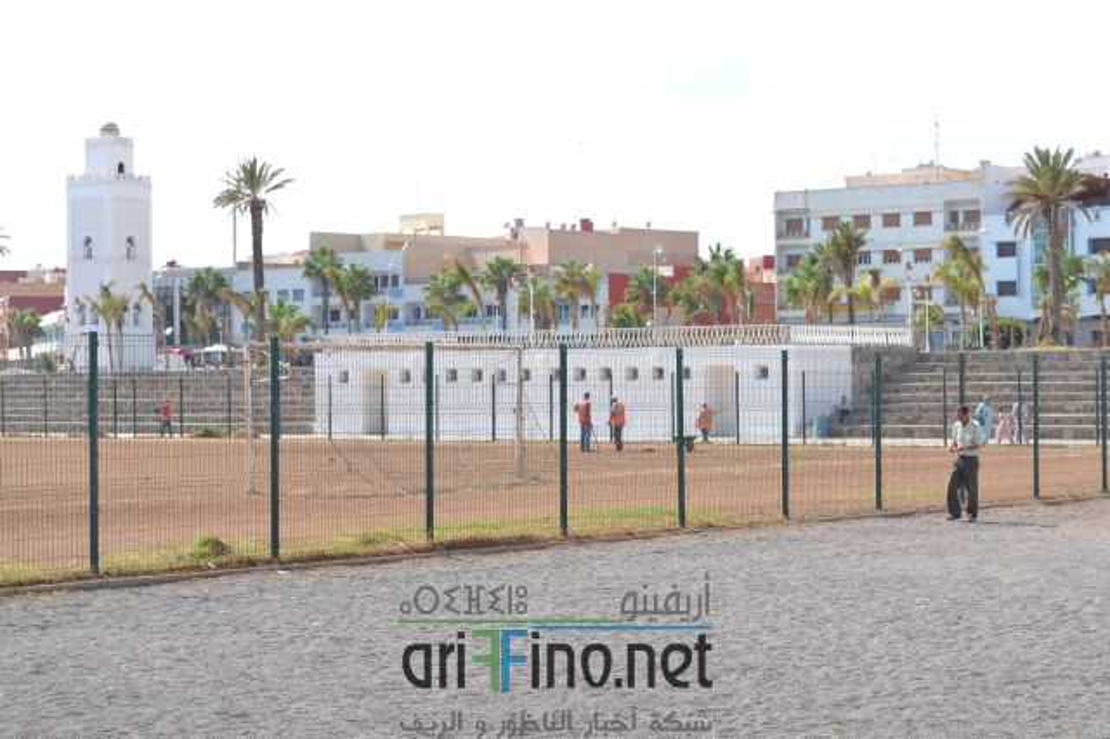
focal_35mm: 82
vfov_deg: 16.5
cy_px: 370
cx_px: 555
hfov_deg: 24.6
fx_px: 2542
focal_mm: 55
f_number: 8
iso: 100
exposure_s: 1/250
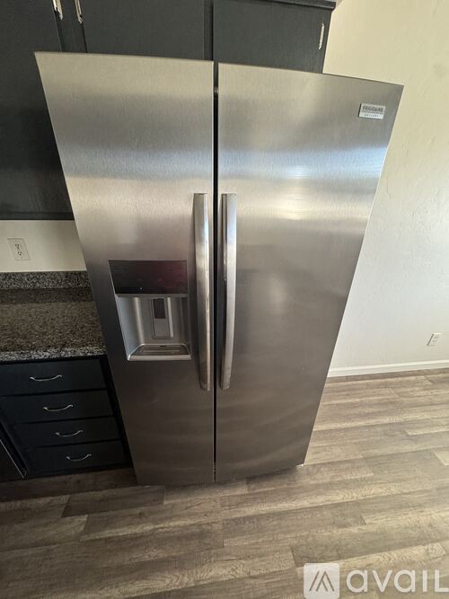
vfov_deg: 102.1
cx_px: 224
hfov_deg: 85.7
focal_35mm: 14
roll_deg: -0.4
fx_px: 242
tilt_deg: -26.0
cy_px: 300
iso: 200
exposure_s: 1/99
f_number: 2.2
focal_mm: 2.22
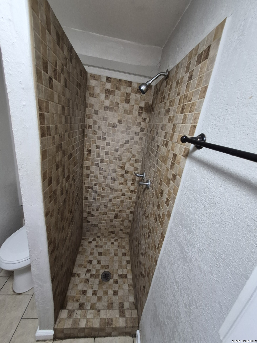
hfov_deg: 89.9
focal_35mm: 13
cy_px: 172
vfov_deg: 106.2
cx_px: 128
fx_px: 129
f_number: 2.2
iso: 250
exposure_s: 1/60
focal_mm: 1.74
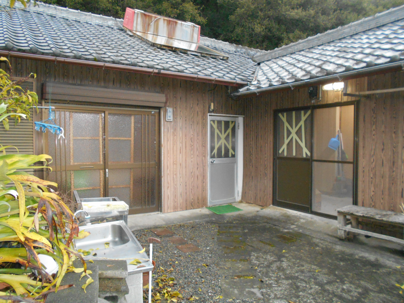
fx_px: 303
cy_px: 152
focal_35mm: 26
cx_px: 202
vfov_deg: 53.1
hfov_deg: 67.3
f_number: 3.2
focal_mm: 4.6
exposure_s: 1/25
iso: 560
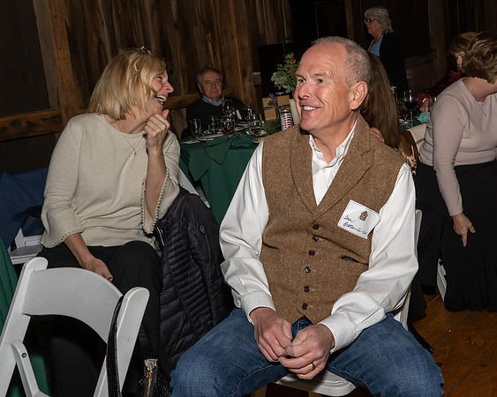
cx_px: 326
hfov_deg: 41.6
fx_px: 646
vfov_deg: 34.2
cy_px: 172
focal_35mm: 44
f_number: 8
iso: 640
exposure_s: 1/250
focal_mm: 23
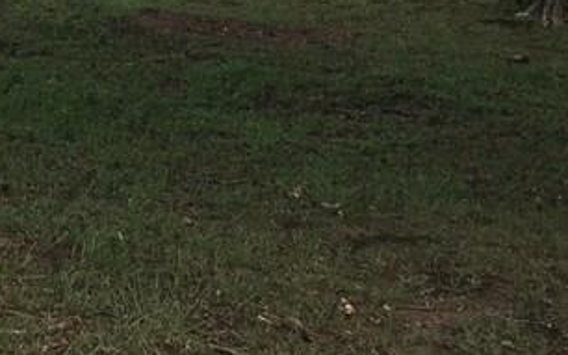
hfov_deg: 19.7
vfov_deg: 11.6
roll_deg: +1.2
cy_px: -307
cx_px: 9
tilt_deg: +3.7
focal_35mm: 103
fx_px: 1594
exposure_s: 1/916
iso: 25
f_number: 2.2
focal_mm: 4.15
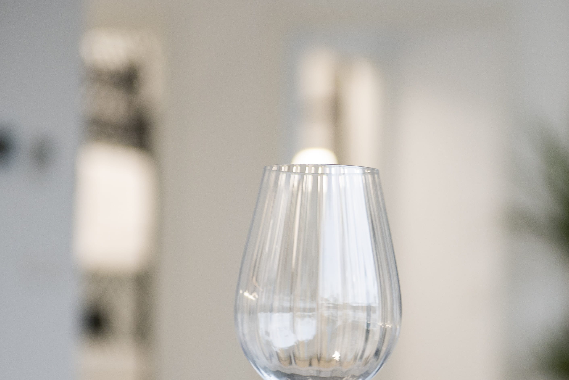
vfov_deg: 9.2
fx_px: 2356
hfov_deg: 13.6
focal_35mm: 149
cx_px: 541
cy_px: 305
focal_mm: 70
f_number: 2.8
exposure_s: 1/160
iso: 640
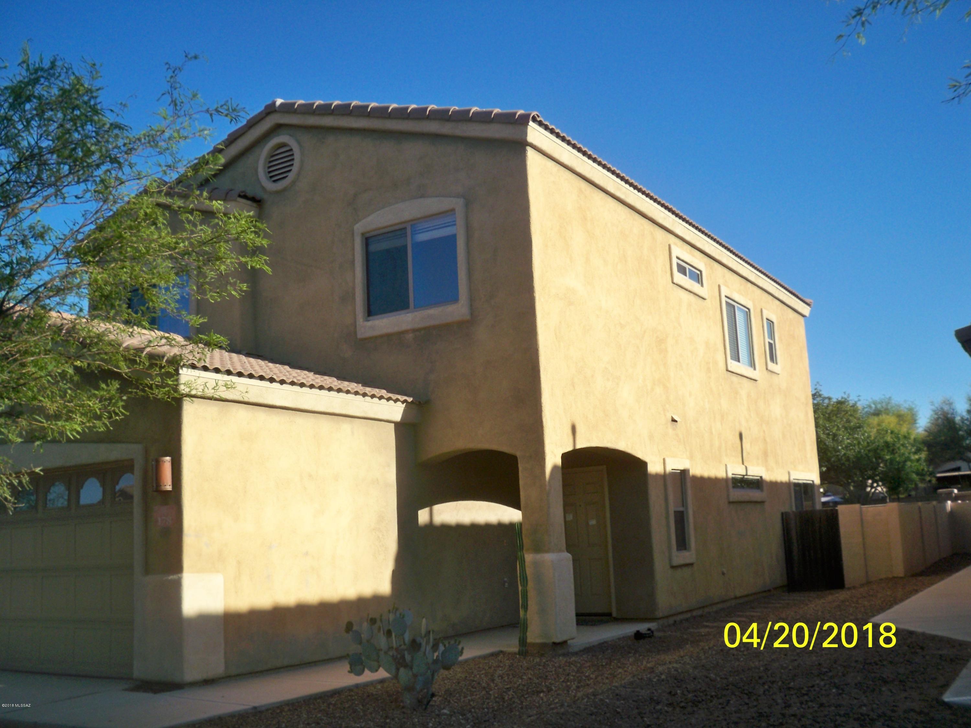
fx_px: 982
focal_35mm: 35
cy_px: 364
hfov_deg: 52.6
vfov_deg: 40.7
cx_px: 486
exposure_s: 1/500
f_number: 4.7
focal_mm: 6.3
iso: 64
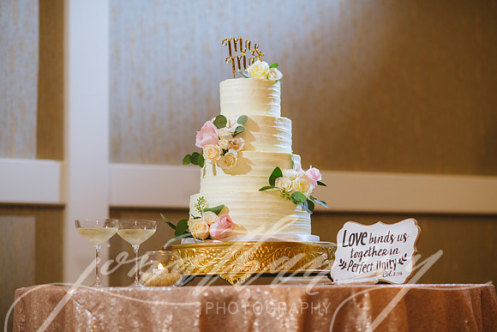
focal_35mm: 88
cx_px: 248
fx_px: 1211
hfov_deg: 23.2
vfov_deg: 15.6
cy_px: 166
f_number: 2.2
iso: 640
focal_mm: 85
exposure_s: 1/80
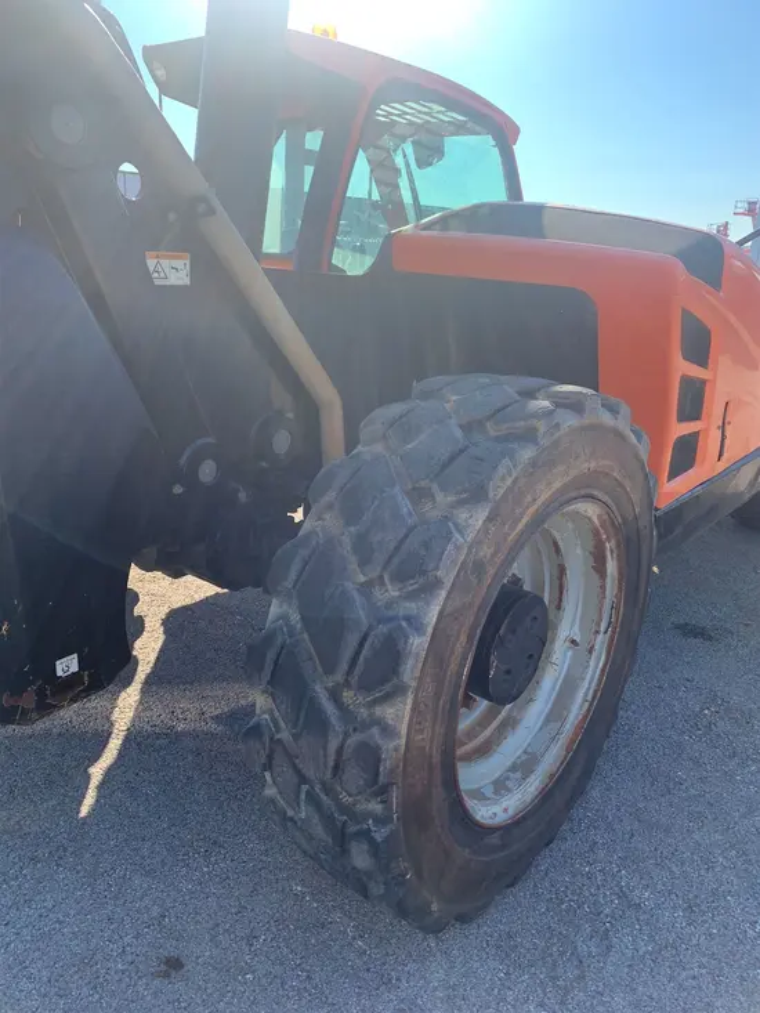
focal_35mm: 26
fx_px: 761
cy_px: 506
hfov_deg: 53.1
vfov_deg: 67.3
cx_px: 380
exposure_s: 1/597
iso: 25
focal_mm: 4.25
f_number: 1.8
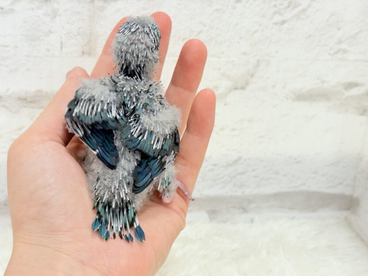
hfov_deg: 36.8
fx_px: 553
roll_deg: -1.8
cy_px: 138
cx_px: 184
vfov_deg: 28.0
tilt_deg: -21.3
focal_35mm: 52
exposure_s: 1/50
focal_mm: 5.96
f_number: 1.6
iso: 50
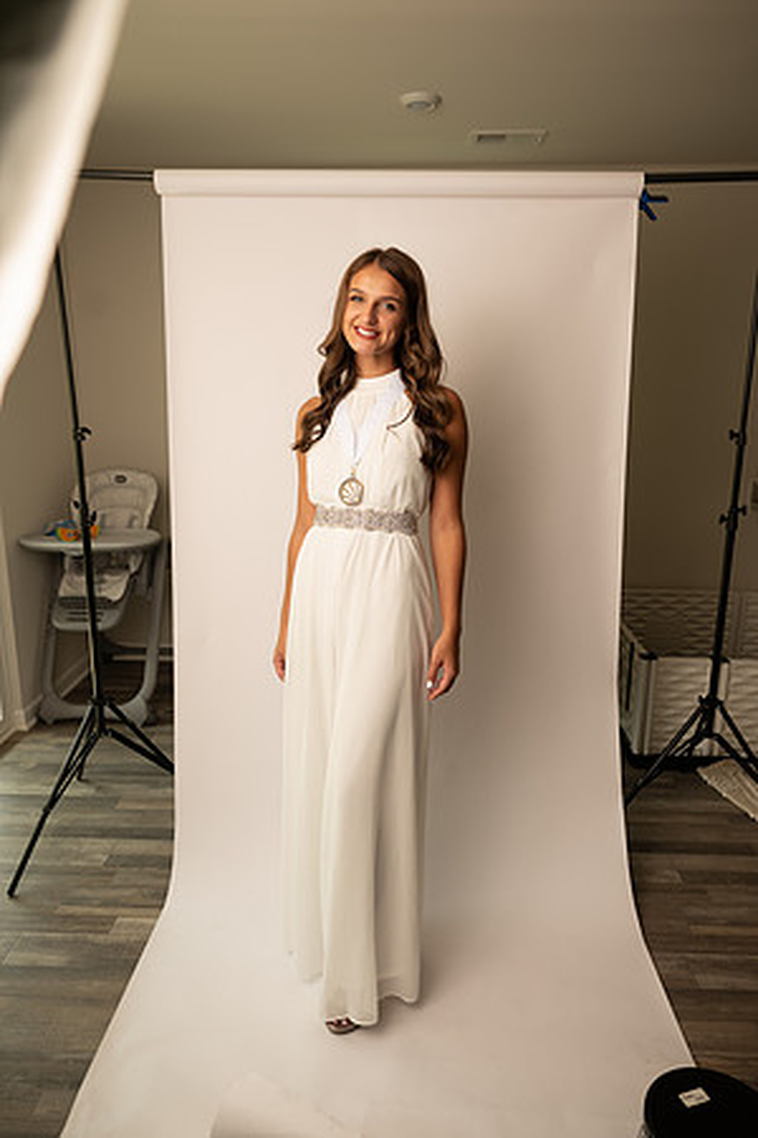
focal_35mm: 24
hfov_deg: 53.1
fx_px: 758
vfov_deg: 73.7
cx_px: 379
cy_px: 569
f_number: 3.2
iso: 100
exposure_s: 1/160
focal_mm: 24
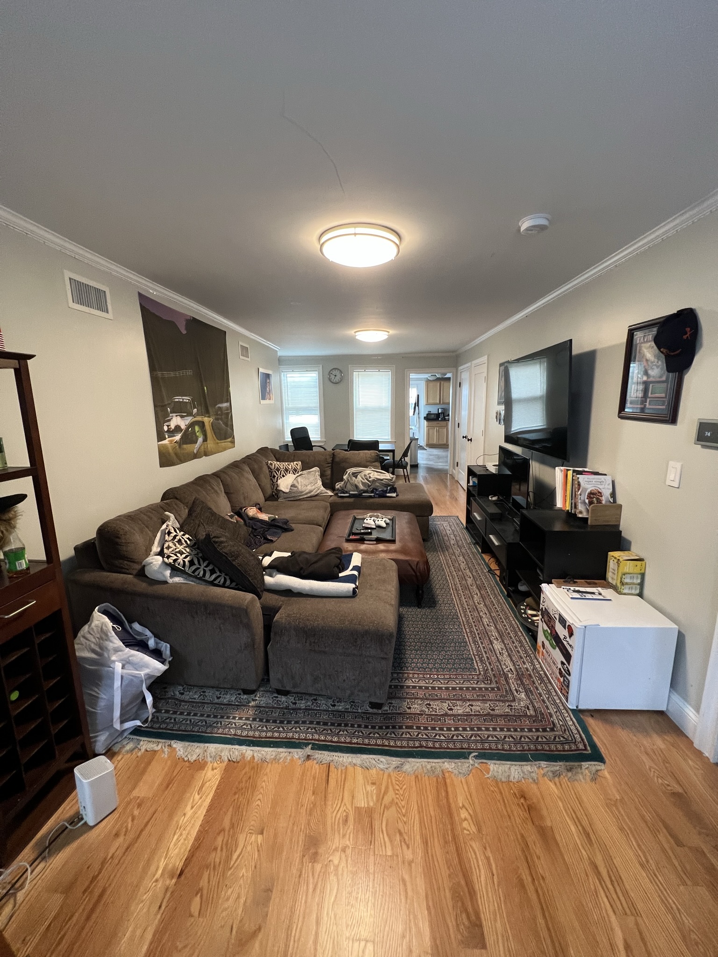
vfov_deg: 106.2
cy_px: 478
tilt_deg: -9.7
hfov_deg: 89.9
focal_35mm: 13
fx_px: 360
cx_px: 359
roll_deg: +1.8
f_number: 1.8
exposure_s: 1/60
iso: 200
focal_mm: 1.57
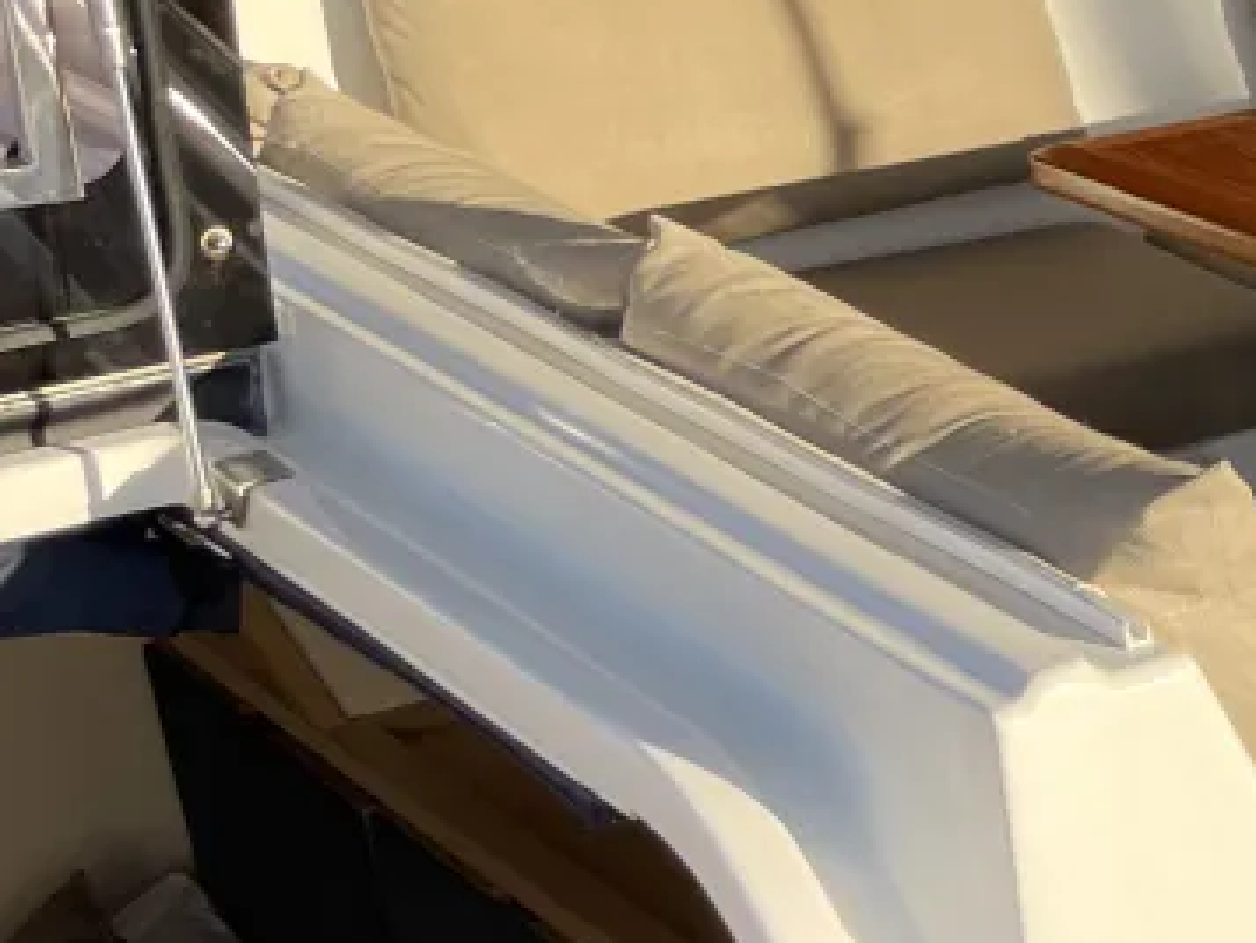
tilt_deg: -16.1
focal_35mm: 102
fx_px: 3702
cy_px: 419
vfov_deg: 14.5
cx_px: 2449
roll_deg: +1.9
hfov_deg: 15.6
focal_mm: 4.2
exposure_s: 1/790
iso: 32
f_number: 1.6
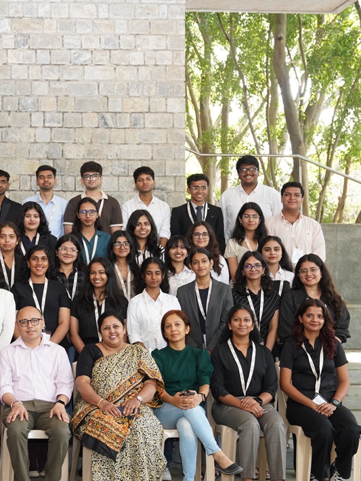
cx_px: -11
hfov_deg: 21.1
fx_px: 931
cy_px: 256
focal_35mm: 67
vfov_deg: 29.0
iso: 1000
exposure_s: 1/100
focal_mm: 33
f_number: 4.5
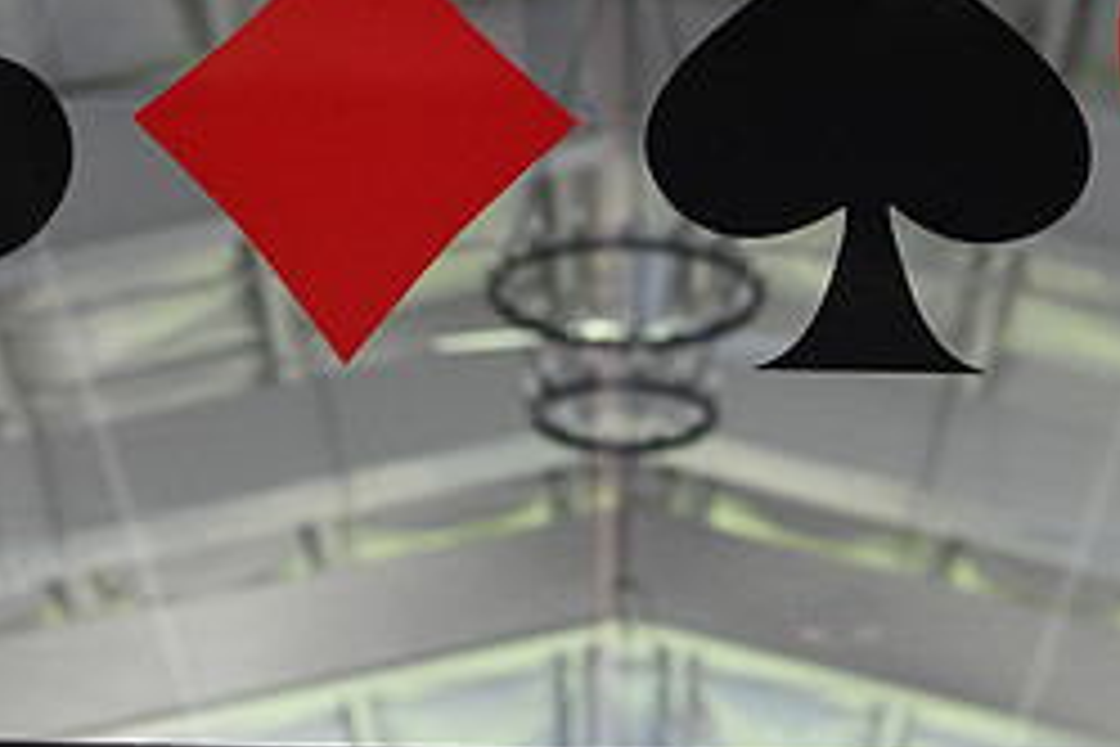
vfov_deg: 11.2
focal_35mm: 121
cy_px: -47
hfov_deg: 16.9
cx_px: 720
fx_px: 3764
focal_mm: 35
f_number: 2.8
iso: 800
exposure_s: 1/250
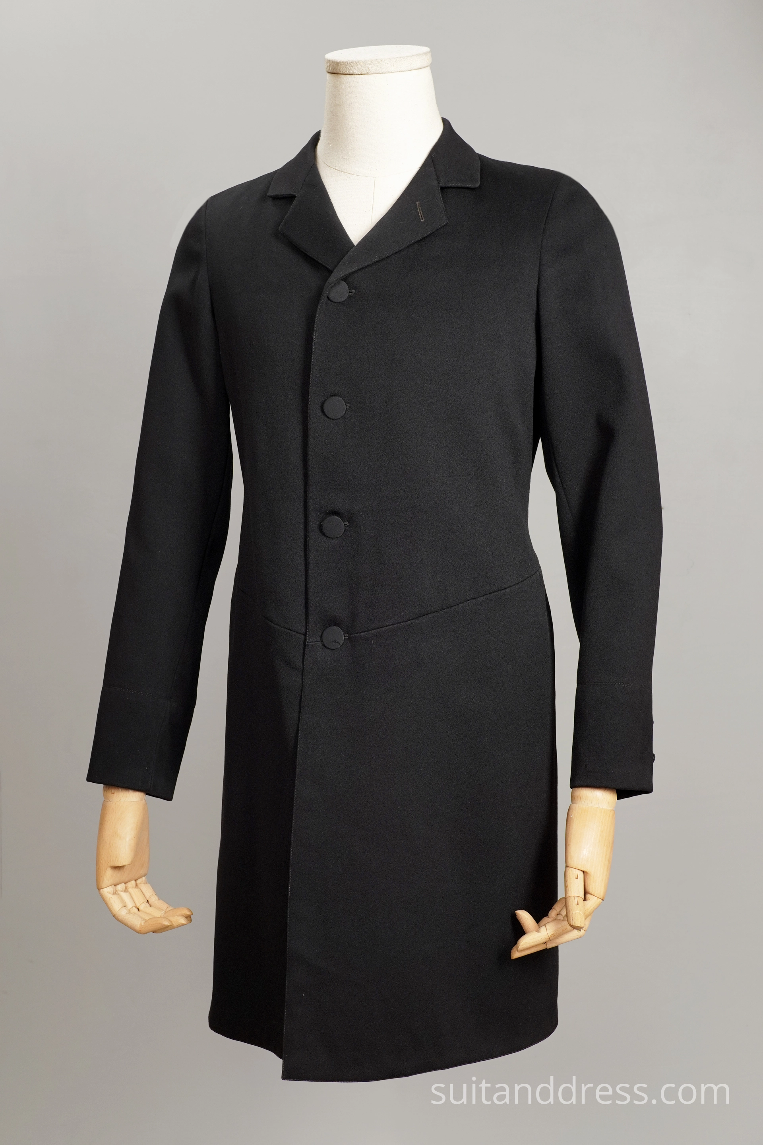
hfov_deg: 28.1
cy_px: 572
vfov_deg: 41.1
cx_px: 382
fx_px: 1526
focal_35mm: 48
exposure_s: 1/40
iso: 400
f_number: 5.6
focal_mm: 32
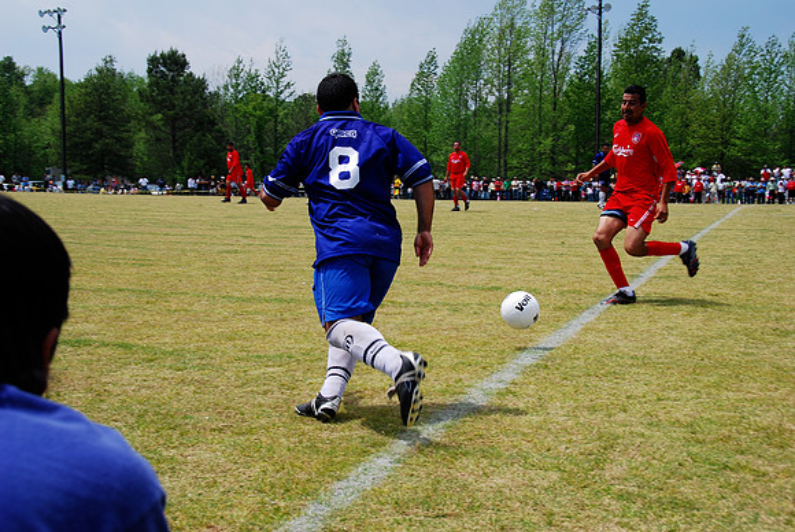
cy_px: 266
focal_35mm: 48
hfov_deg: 41.1
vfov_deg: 28.1
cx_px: 398
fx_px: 1061
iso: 100
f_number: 8
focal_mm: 32
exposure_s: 1/250
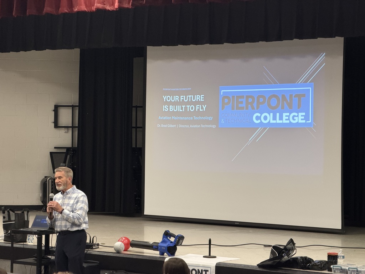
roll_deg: -1.2
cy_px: 137
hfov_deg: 19.6
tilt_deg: -0.6
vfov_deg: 14.8
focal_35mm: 100
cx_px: 182
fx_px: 1054
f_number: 2.8
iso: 320
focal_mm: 16.89
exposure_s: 1/60
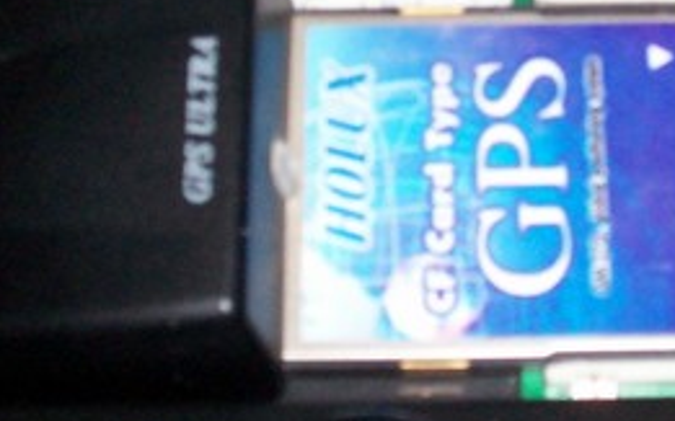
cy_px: 72
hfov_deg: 17.7
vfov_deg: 11.1
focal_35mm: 117
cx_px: 535
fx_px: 2152
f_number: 4.5
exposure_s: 1/64
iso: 140
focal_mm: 5.9
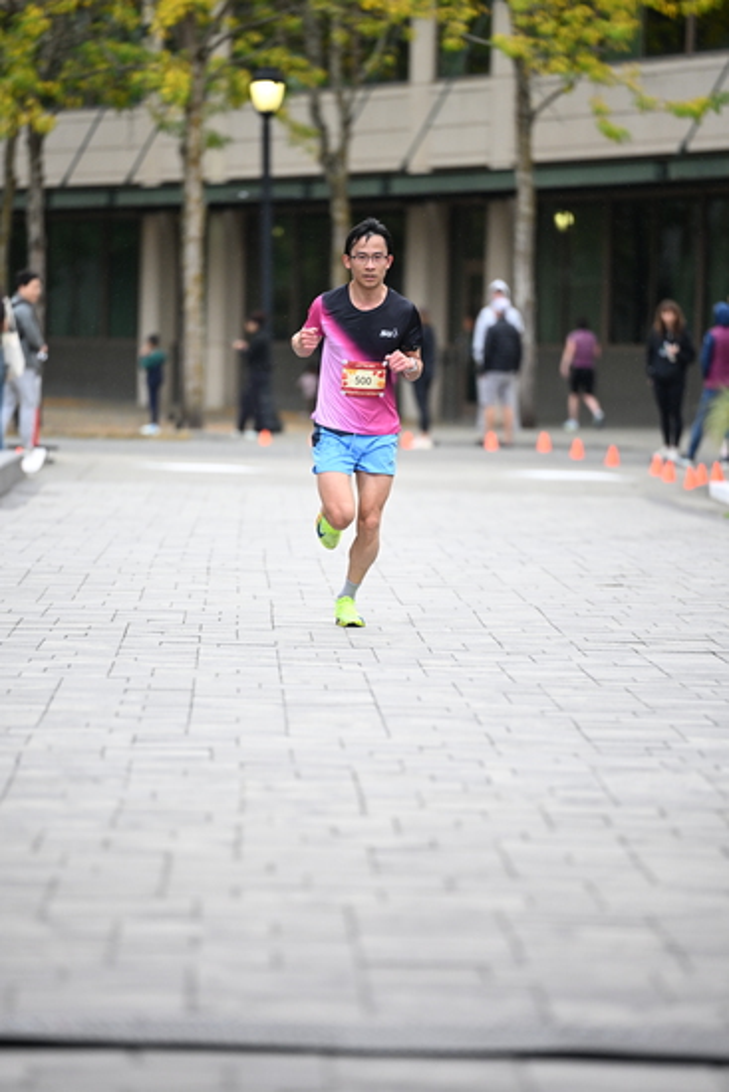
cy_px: 546
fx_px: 6071
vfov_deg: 10.3
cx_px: 364
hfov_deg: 6.9
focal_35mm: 200
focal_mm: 200
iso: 1250
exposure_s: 1/1600
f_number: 2.8
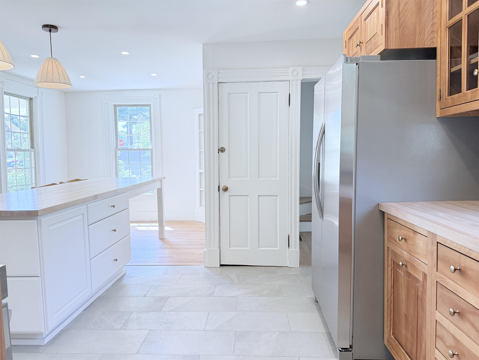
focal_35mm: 24
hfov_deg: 71.6
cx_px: 240
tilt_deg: -4.2
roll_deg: +1.1
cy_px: 180
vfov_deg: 56.8
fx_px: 332
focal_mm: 6.76
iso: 200
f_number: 1.78
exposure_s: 1/168
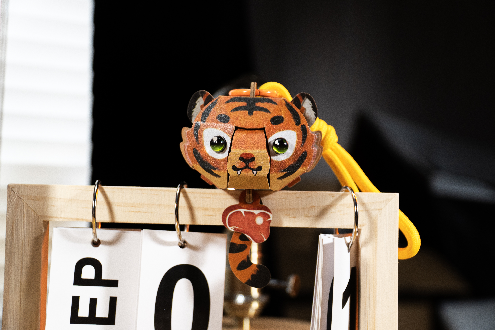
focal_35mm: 52
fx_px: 715
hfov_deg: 38.2
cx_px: 248
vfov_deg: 26.0
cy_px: 165
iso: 800
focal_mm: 35
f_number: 4
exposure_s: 1/800
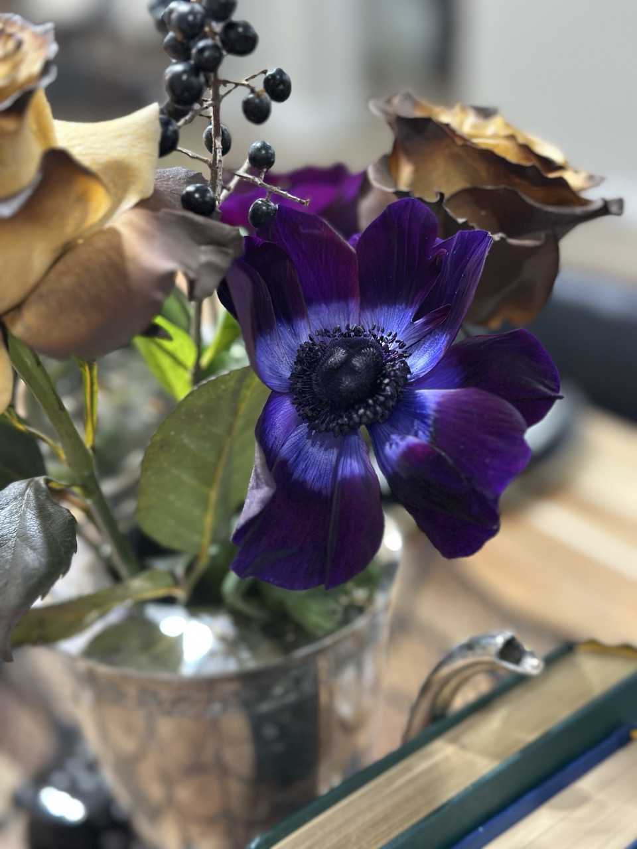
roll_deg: +2.7
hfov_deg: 30.3
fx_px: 1178
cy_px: 424
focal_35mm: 48
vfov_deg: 39.7
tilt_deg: -25.6
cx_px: 318
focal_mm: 6.86
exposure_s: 1/40
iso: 500
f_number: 1.78
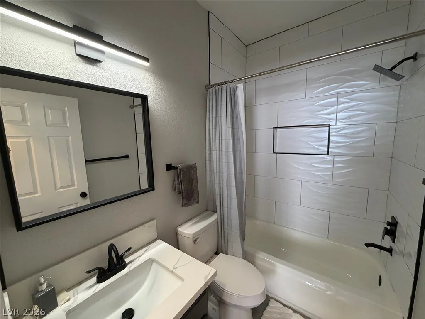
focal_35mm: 14
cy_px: 160
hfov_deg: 102.1
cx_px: 212
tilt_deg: -6.9
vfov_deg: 85.7
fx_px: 172
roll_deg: +0.8
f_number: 2.2
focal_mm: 2.22
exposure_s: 1/120
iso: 320
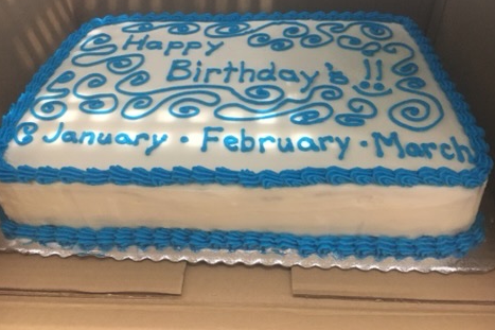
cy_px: 147
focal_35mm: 31
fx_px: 426
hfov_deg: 60.3
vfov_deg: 42.2
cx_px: 248
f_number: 2.2
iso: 200
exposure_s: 1/24
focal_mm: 4.15
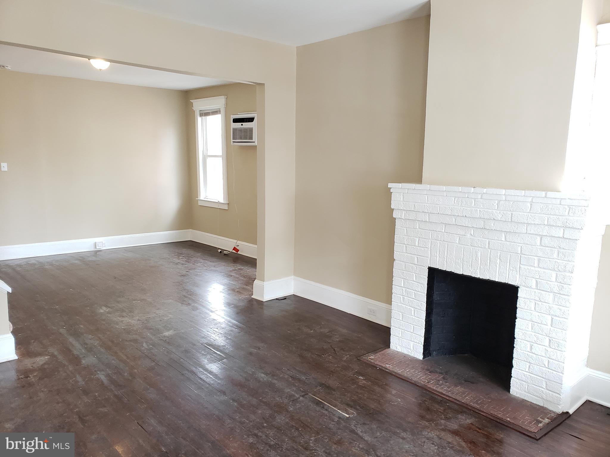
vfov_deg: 53.1
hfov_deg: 67.3
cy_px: 228
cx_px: 305
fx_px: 458
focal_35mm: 26
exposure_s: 1/60
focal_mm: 4.3
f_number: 2.4
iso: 320
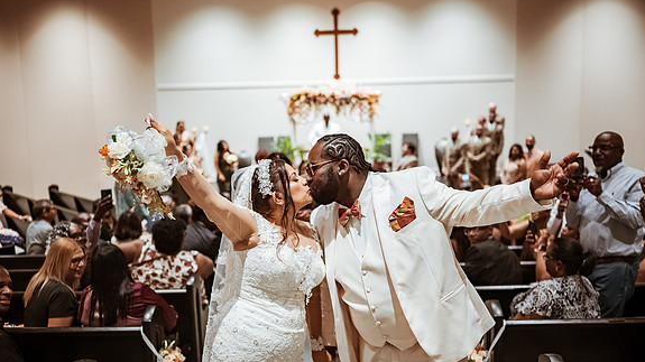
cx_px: 322
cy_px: 185
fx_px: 633
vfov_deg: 32.0
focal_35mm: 37
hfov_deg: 54.0
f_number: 1.8
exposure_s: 1/500
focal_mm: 35
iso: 1000
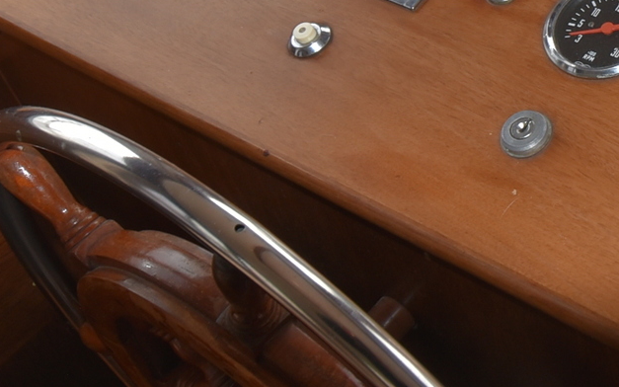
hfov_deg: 28.9
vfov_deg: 20.1
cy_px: -65
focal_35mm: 61
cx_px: 746
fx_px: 1029
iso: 100
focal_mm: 10
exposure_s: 1/200
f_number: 7.1
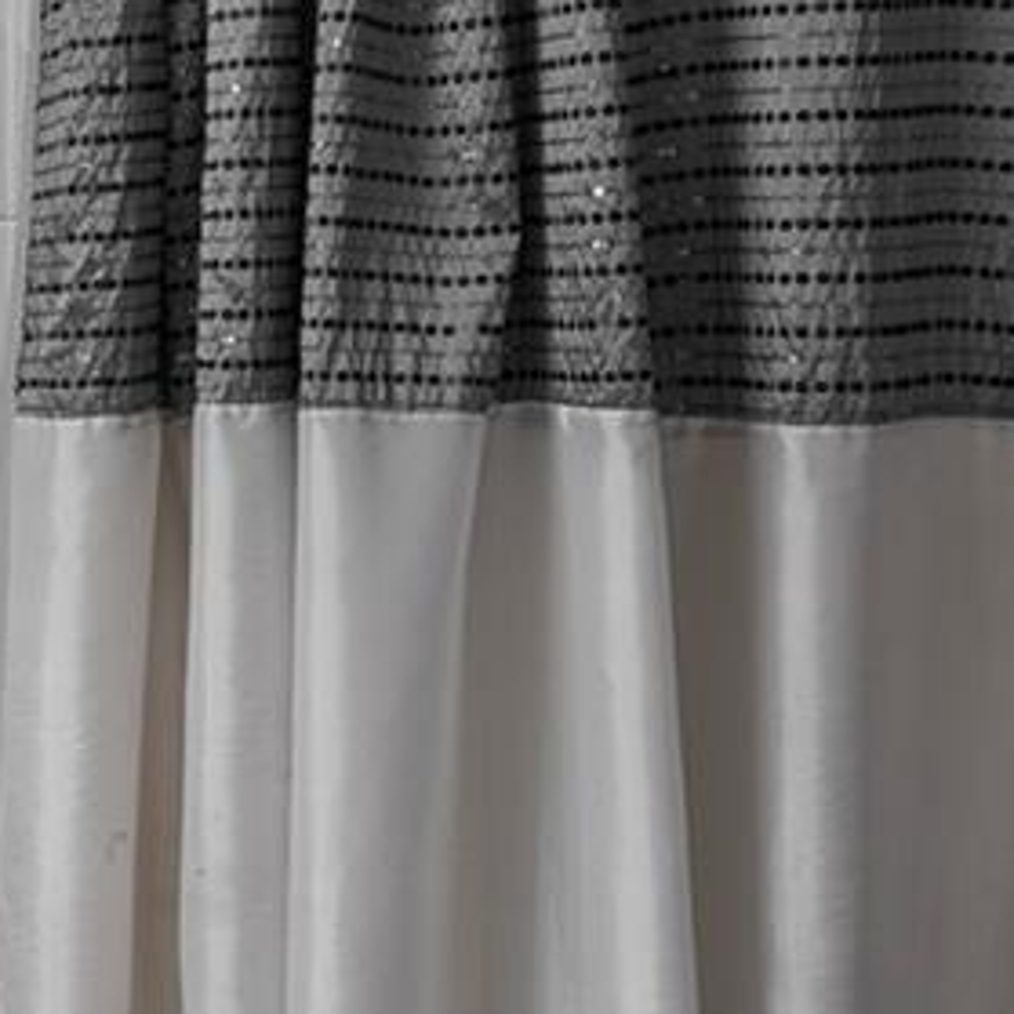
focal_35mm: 78
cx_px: -1036
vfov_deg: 22.2
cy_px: 393
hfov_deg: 16.6
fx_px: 2585
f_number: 8
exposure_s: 2.5
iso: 100
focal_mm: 16
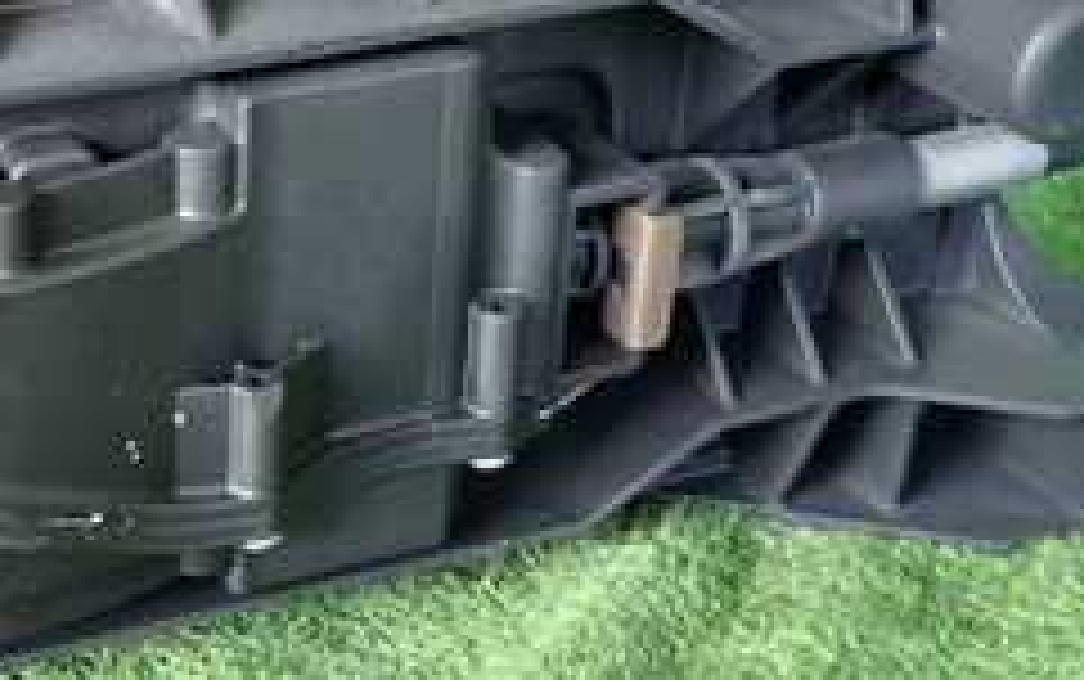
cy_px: 473
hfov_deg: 29.8
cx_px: 126
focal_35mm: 66
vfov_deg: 19.7
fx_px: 1951
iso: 200
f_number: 2
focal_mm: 4.5
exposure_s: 1/40
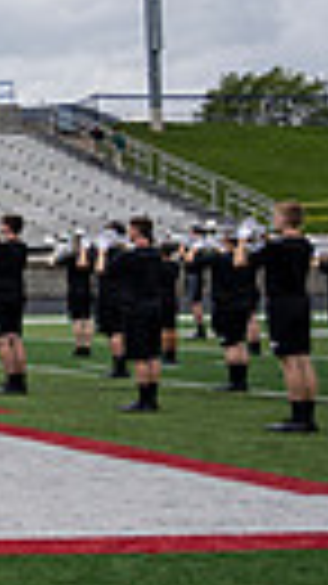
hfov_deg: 8.2
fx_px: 1734
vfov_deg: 19.0
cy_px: 160
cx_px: -831
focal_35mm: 112
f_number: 4
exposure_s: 1/800
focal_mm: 24
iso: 160
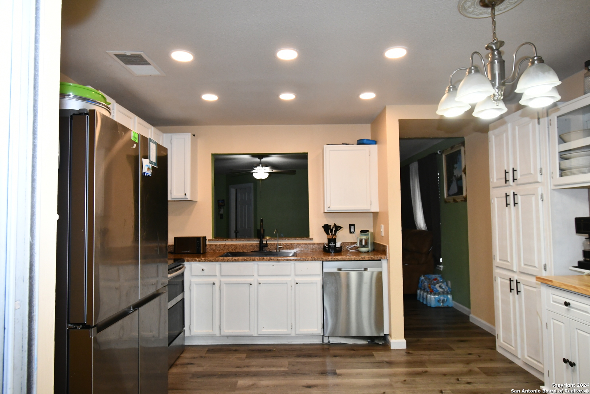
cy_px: 197
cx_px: 295
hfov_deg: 81.2
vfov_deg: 59.5
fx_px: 344
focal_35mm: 21
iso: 1600
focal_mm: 14
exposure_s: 1/160
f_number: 6.3
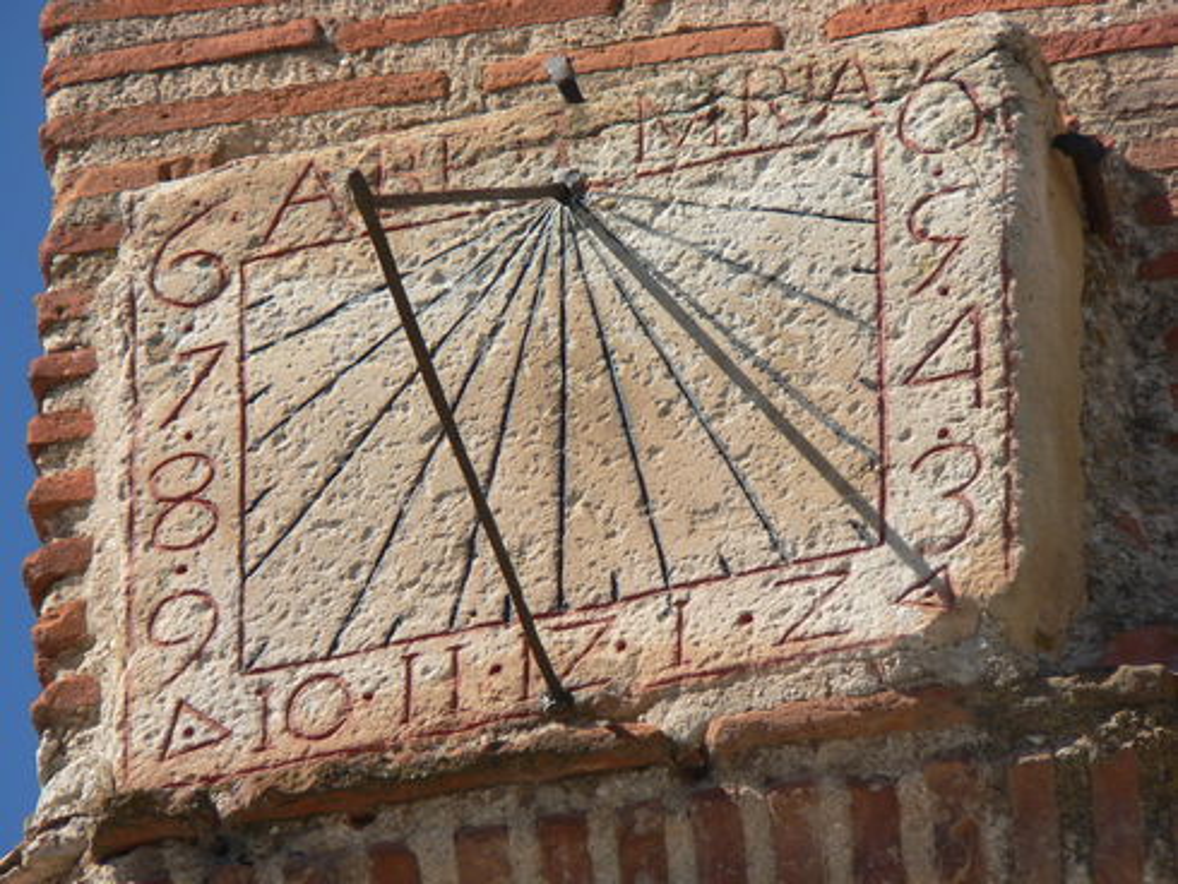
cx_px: 589
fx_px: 14300
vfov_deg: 3.5
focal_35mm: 420
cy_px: 442
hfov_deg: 4.7
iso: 64
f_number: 5
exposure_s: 1/400
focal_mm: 72
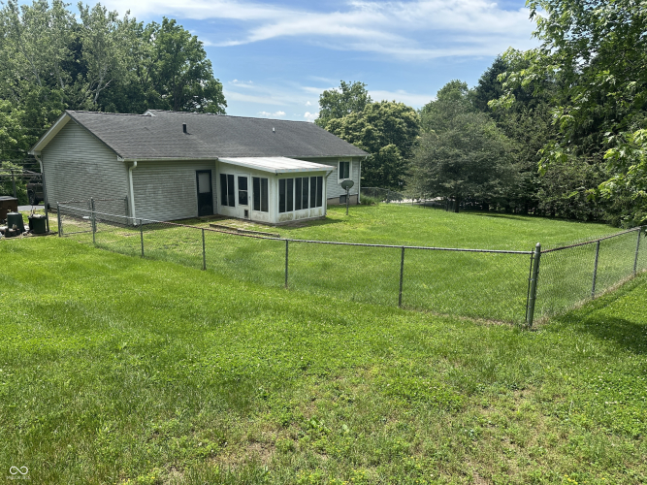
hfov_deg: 71.6
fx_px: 448
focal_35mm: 24
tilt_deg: -11.5
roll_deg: -1.2
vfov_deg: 56.8
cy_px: 242
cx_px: 324
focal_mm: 6.86
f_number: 1.78
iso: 80
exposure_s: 1/2110
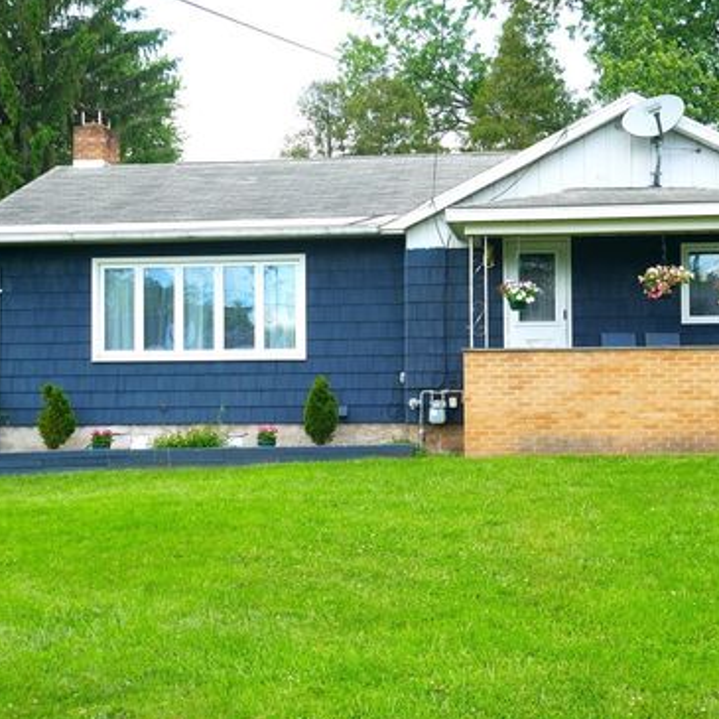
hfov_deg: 36.7
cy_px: 360
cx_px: 429
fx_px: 1081
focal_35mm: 46
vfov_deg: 36.8
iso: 200
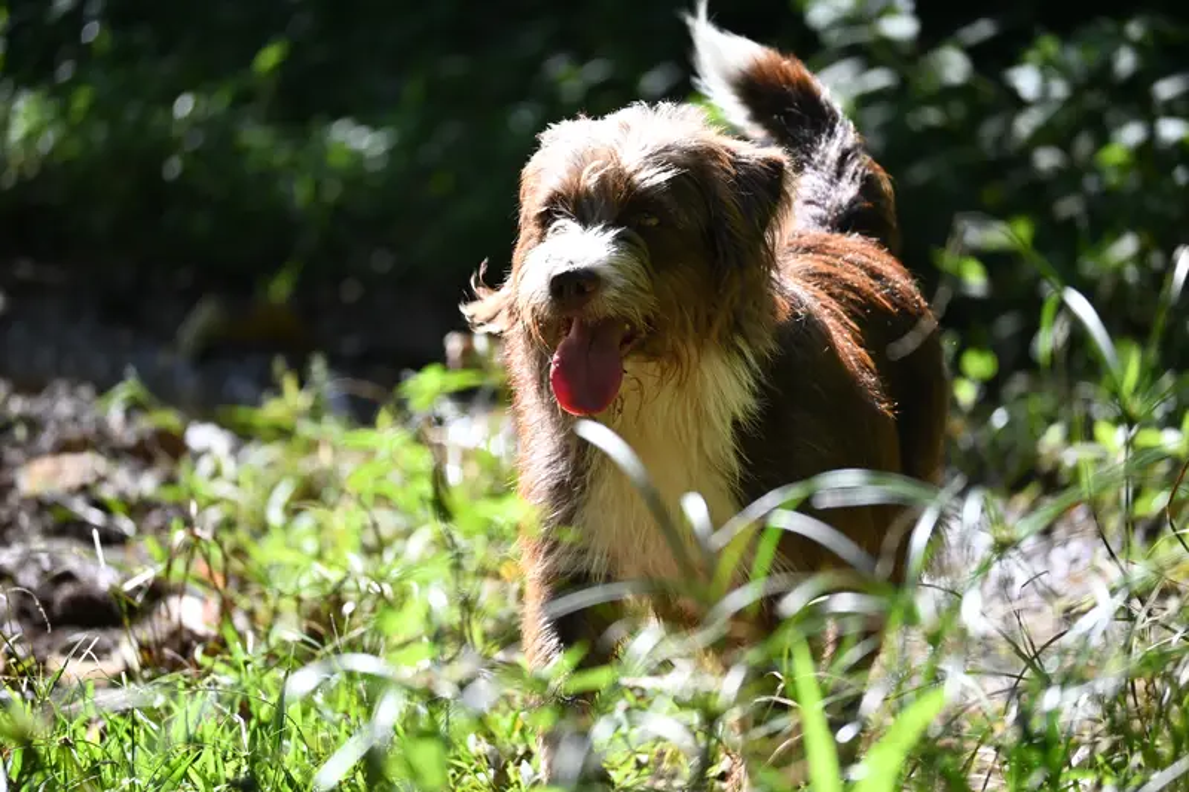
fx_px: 12382
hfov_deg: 5.5
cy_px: 396
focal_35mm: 375
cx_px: 594
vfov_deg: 3.7
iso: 450
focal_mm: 250
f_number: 6.3
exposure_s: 1/500
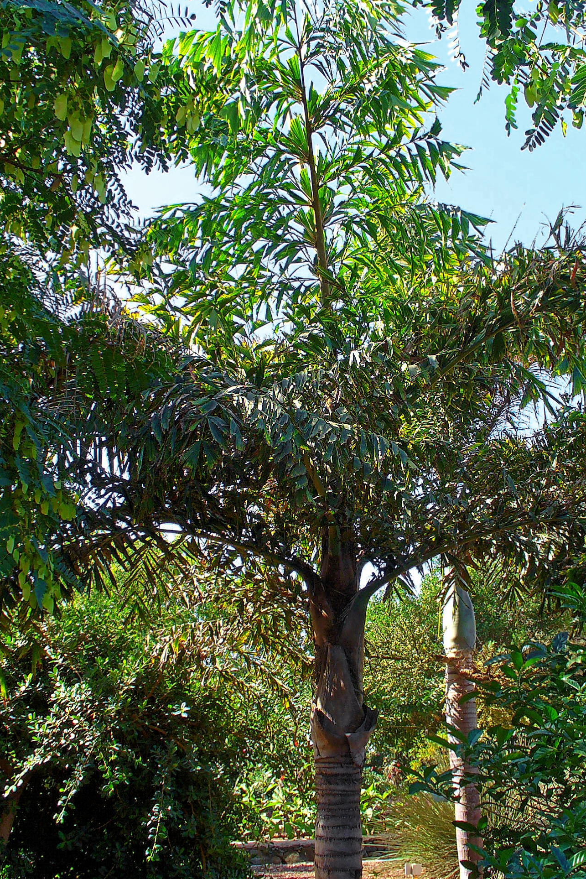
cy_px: 439
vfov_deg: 42.7
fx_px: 1123
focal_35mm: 46
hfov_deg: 29.2
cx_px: 330
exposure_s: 1/250
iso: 64
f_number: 2.8
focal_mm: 6.1
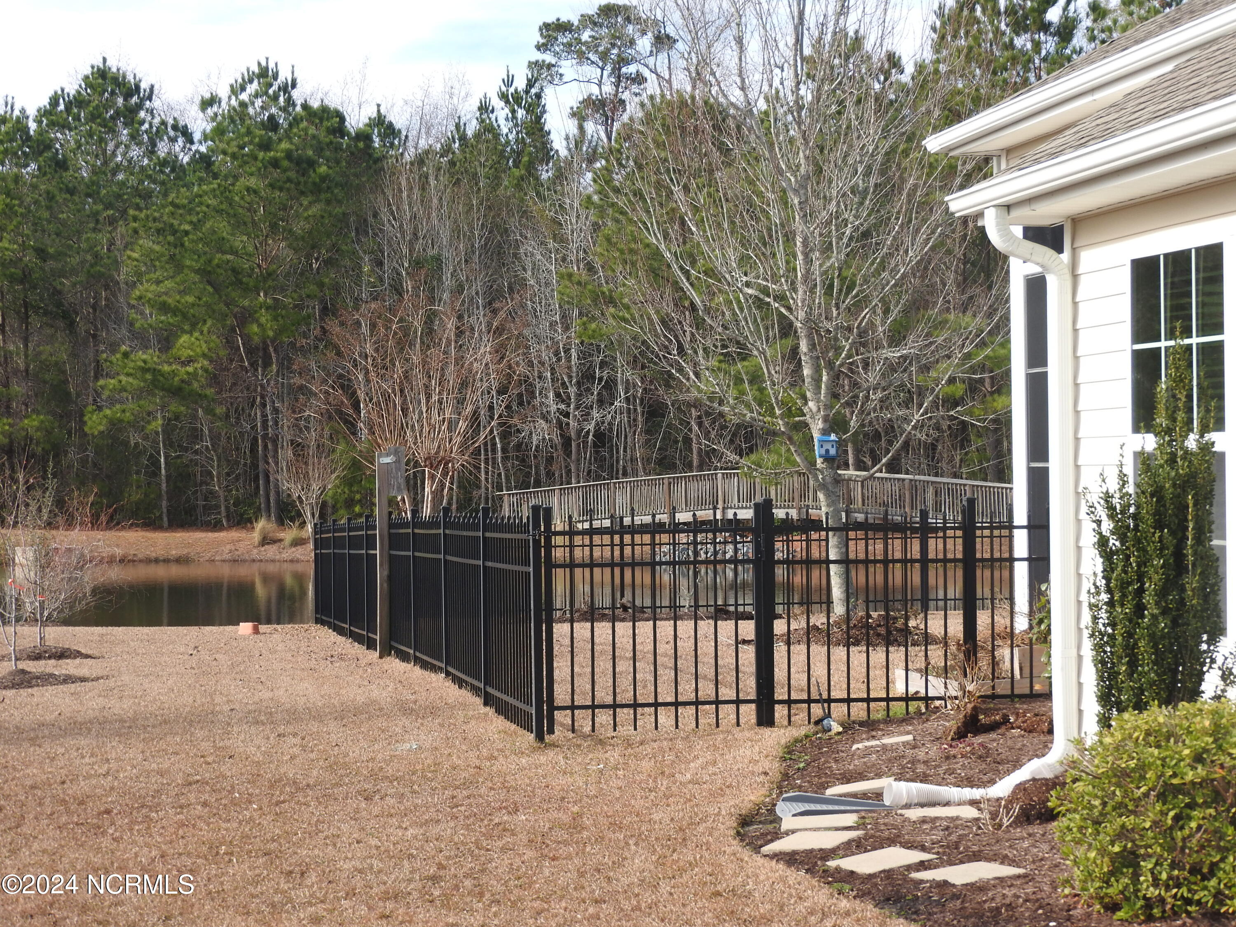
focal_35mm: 65
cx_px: 618
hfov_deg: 29.8
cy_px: 464
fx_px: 2321
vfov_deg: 22.6
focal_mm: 11.6
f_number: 4.2
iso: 100
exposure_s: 1/320
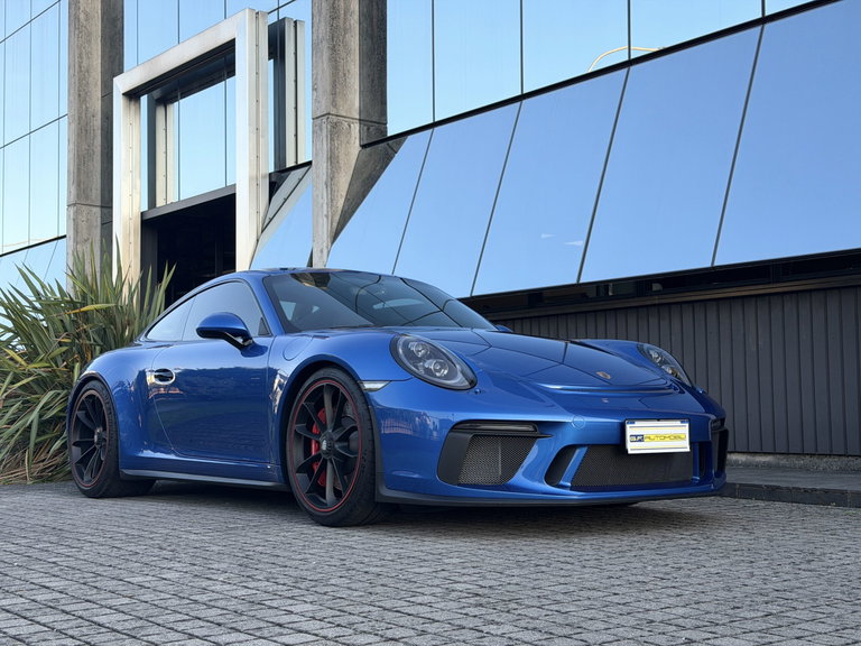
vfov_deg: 30.3
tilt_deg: +3.9
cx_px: 430
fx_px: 1194
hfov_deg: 39.7
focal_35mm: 48
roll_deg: +0.9
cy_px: 323
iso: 64
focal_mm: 6.76
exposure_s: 1/583
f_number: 1.78
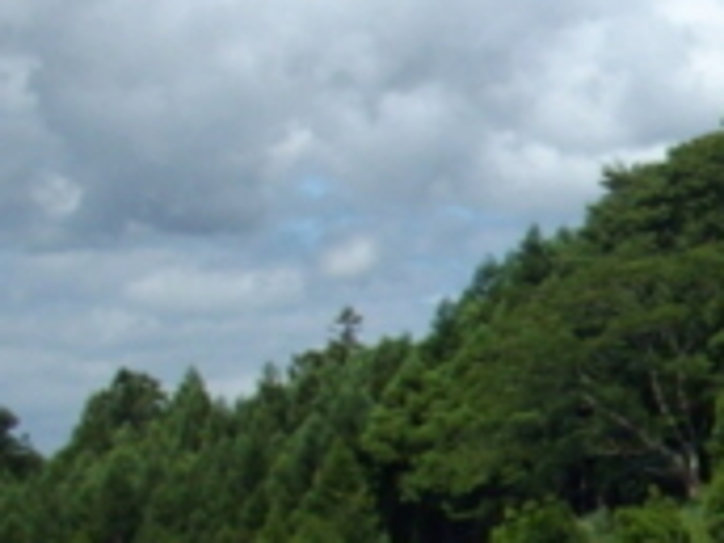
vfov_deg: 8.1
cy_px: 509
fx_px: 3827
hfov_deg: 9.9
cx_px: 1511
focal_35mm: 183
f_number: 5.6
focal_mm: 6.2
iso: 80
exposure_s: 1/500
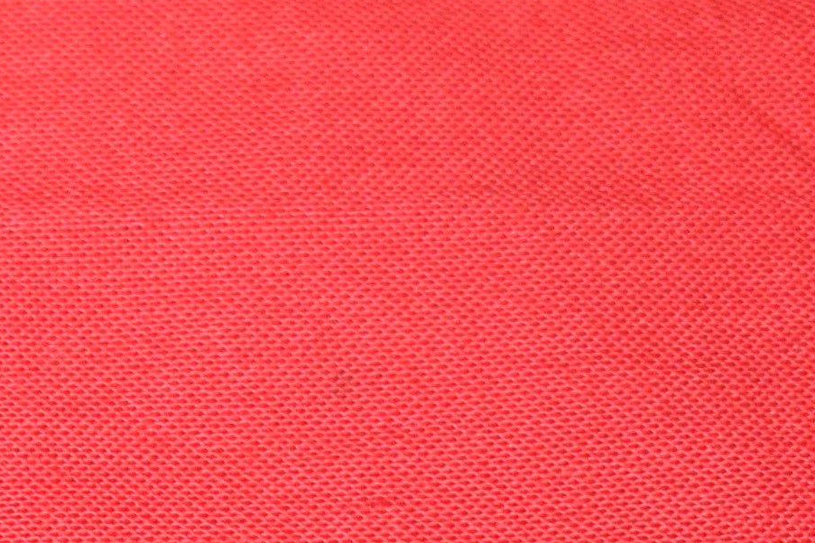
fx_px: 5750
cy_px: 423
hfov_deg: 7.8
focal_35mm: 254
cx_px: -708
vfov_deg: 5.4
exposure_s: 1/160
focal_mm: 34
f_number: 5.6
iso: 800
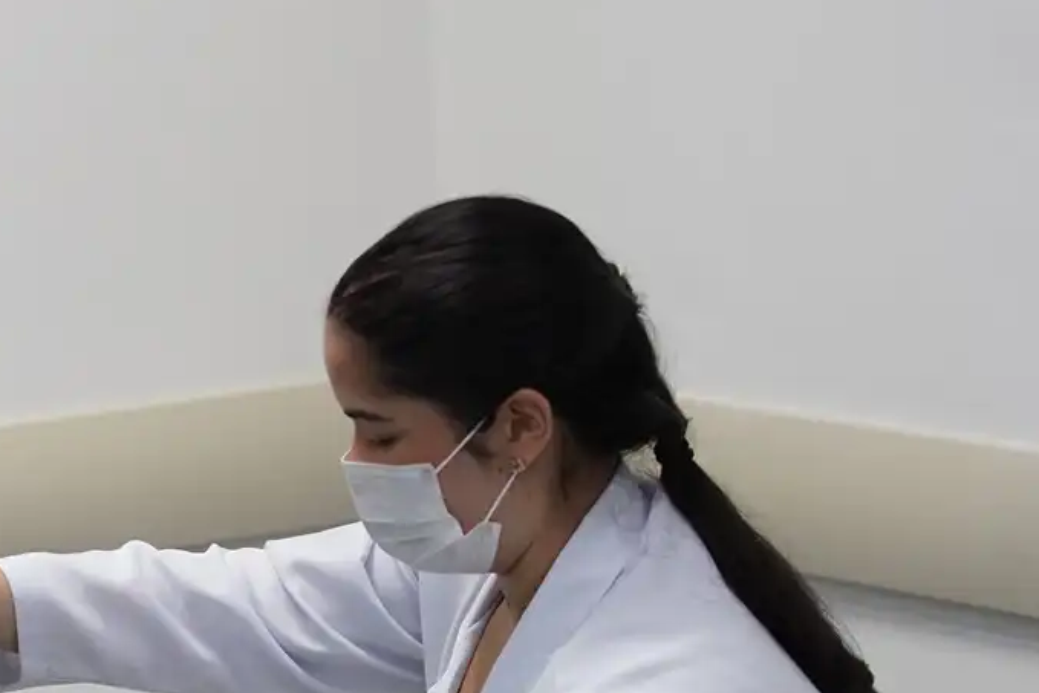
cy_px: 841
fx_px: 5715
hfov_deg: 10.3
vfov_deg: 6.9
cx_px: -35
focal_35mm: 198
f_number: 2.8
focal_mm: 70
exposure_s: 1/400
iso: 2000
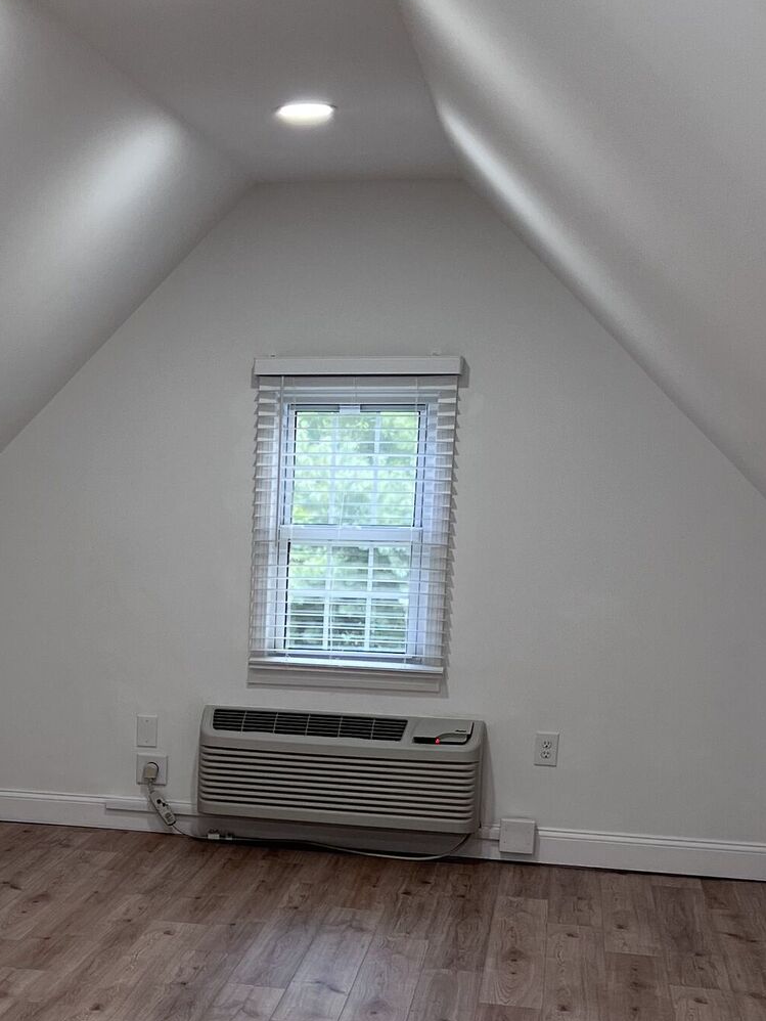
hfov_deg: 23.7
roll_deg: +0.0
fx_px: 1770
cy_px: 737
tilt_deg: -9.0
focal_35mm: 60
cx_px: 65
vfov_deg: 31.7
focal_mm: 5.7
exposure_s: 1/120
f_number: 1.5
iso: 80
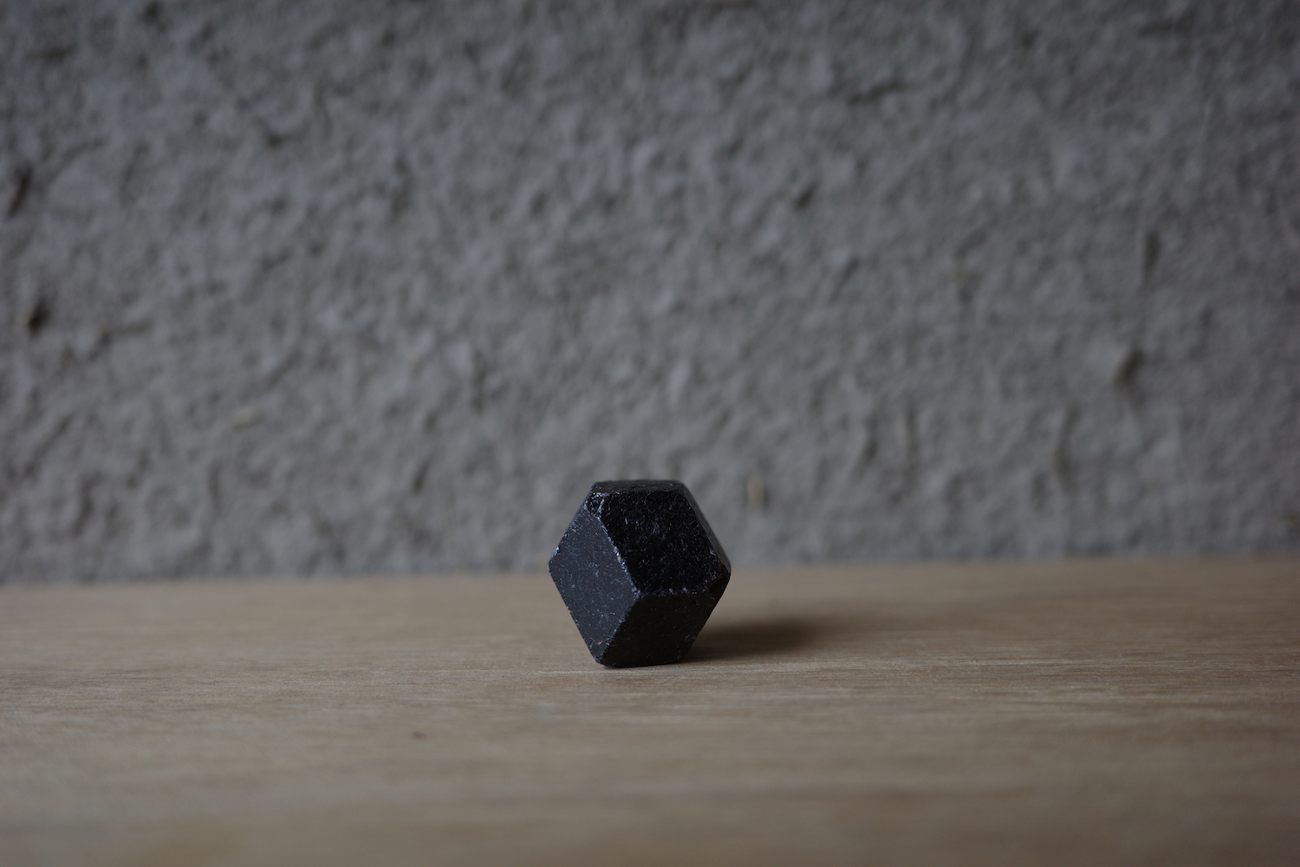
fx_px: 1444
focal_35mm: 40
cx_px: 650
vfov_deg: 33.4
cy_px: 434
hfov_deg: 48.5
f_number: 2.8
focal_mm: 26
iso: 200
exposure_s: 1/125
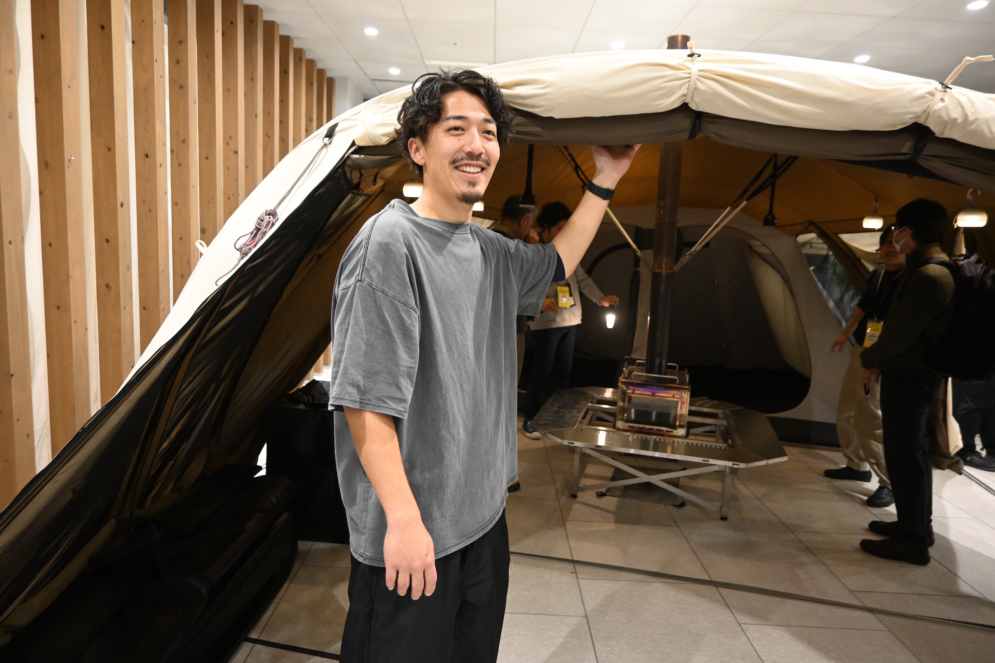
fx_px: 663
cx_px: 498
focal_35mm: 24
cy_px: 332
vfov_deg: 53.1
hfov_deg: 73.7
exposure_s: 1/125
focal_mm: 16
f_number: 3.5
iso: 2500
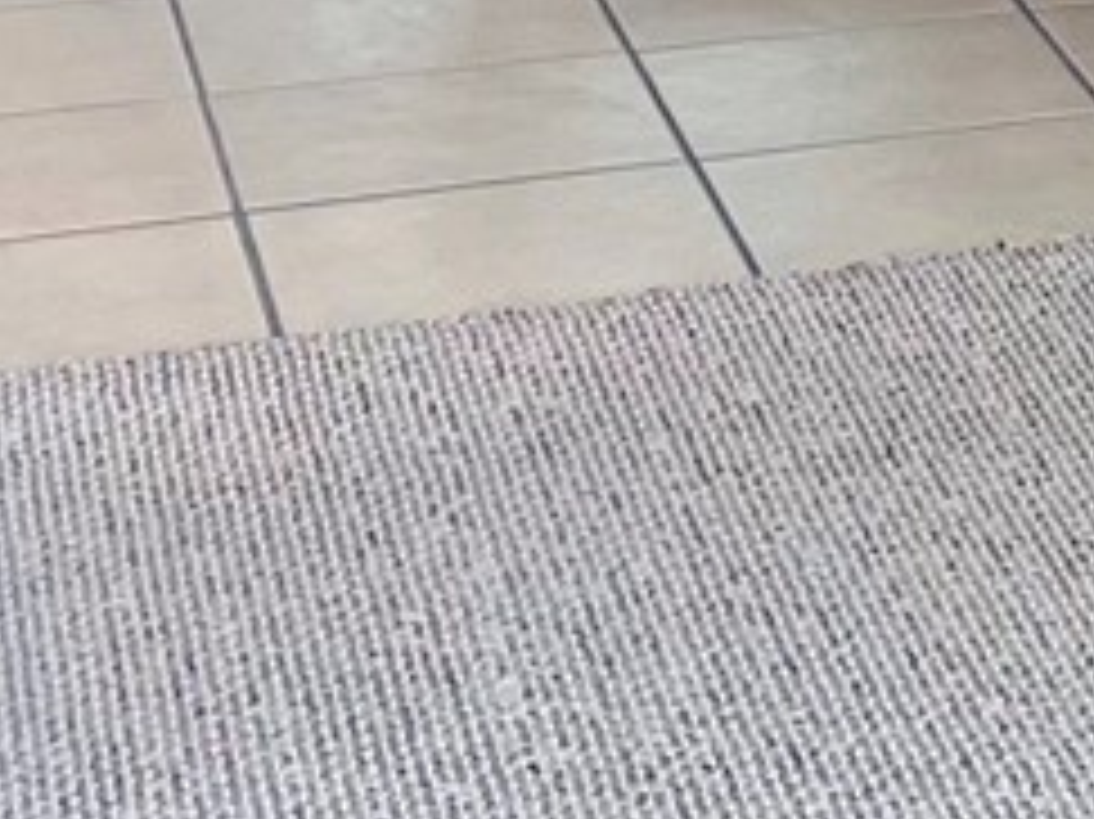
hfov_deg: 9.6
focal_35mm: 171
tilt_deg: -8.7
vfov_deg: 8.2
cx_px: 3012
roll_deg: -2.6
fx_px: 5402
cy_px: -832
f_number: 1.6
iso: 64
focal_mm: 5.1
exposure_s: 1/120
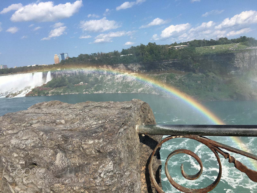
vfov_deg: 48.2
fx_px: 215
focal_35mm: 29
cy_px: 96
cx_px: 128
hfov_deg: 61.7
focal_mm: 4.15
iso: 25
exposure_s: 1/1832
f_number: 2.2
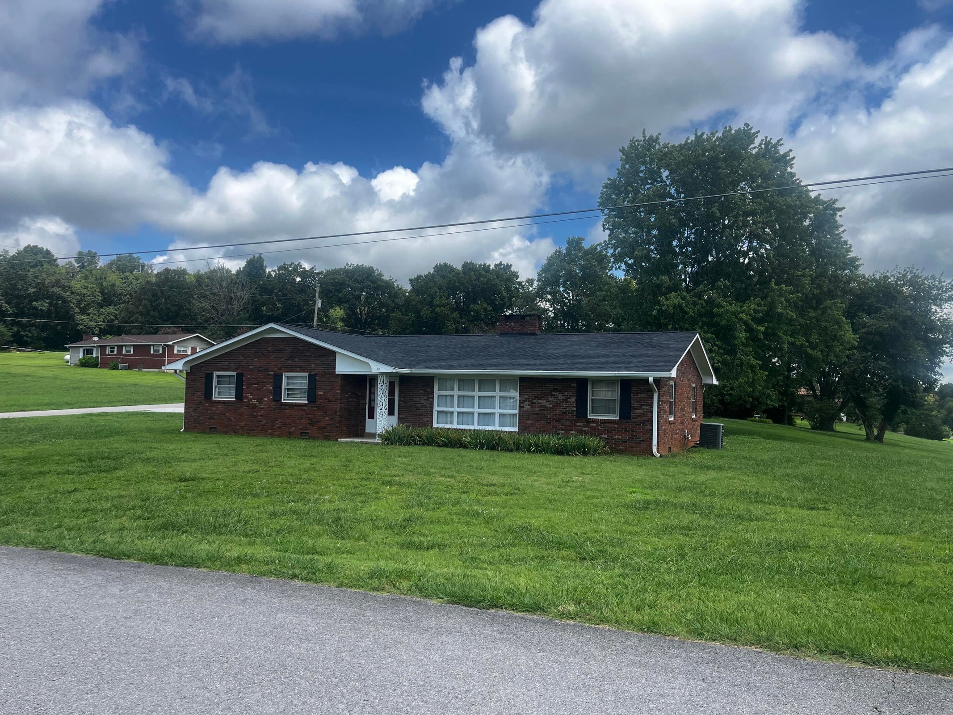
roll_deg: -1.5
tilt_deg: +4.0
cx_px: 476
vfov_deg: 53.1
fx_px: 716
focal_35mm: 26
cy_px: 358
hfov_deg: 67.3
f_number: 1.6
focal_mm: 5.1
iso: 50
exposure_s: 1/1580
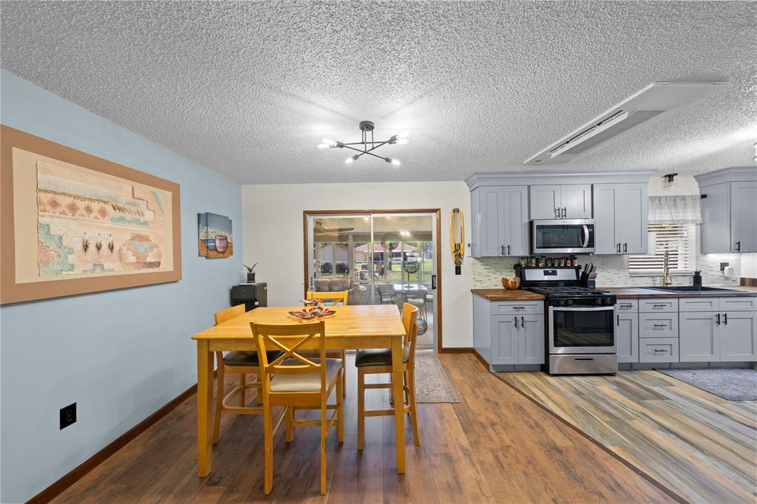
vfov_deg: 90.0
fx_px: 252
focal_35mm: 12
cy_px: 252
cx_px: 378
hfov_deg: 112.6
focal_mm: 12
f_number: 9
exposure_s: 1/1.67
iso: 100
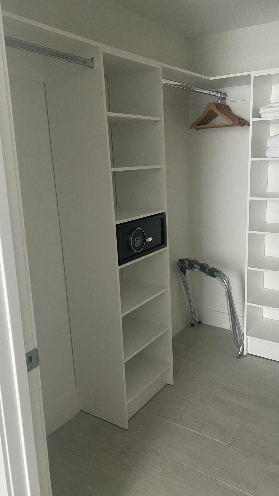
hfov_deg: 39.9
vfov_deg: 66.1
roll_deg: +0.2
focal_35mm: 29
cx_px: 177
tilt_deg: -12.6
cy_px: 247
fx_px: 381
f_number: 1.8
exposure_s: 1/60
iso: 400
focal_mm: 4.25
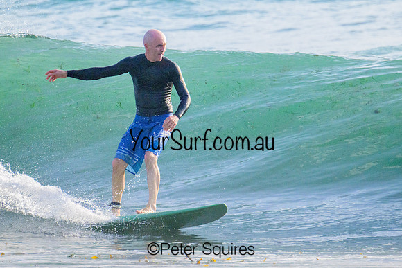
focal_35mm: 1096
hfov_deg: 1.9
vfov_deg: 1.3
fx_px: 12238
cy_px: 97
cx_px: 187
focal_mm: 800
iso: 2200
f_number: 13
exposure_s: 1/2000
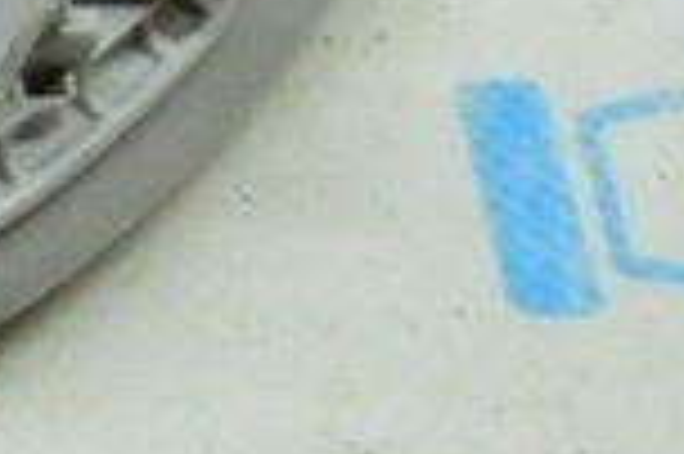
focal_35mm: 263
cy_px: -447
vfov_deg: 5.1
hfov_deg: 7.1
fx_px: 4992
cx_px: -1328
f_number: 4
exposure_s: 1/800
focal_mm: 26
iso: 6400
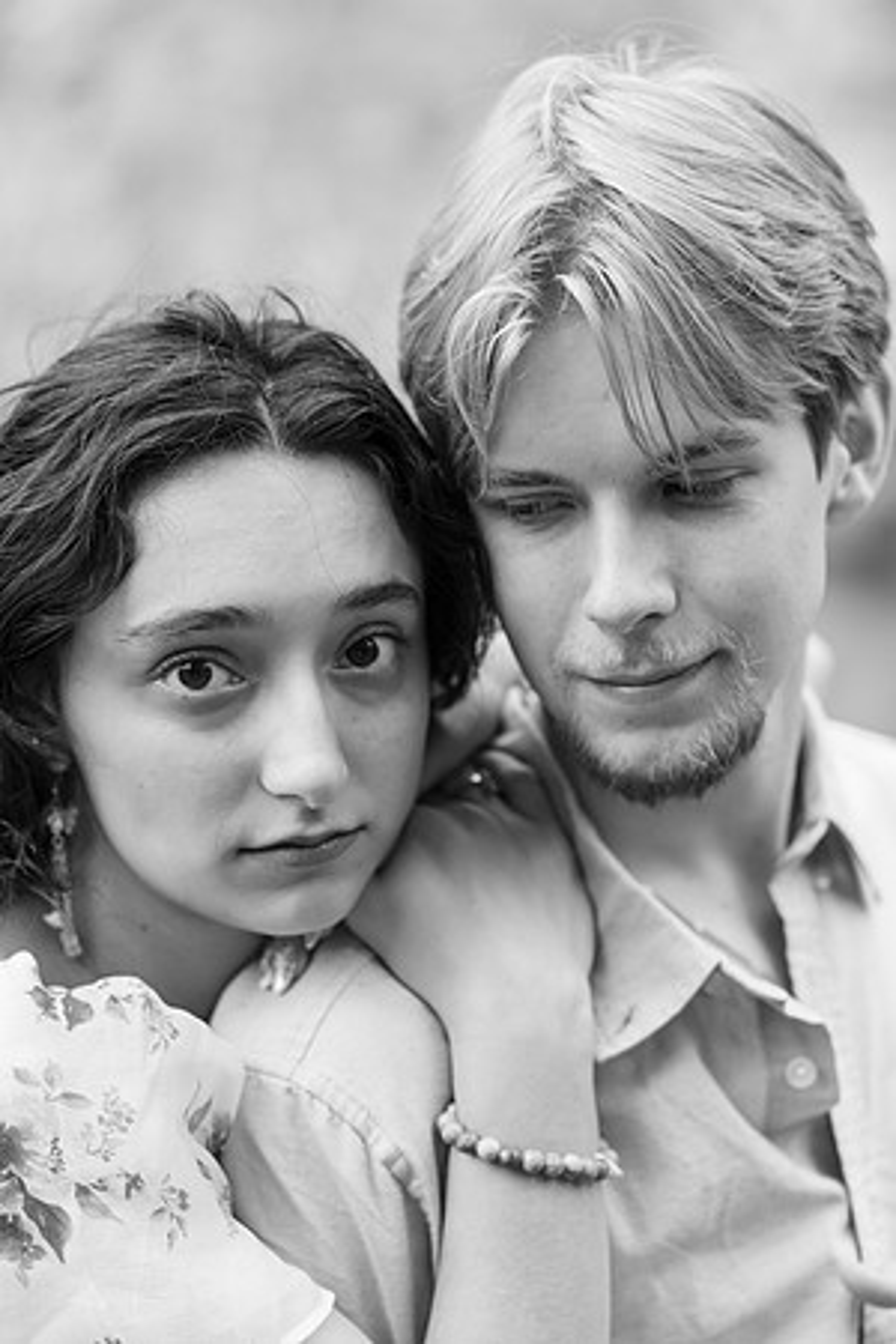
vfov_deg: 23.9
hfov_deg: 16.1
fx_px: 3173
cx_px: 448
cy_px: 672
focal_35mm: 85
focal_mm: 85
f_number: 3.2
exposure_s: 1/250
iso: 800
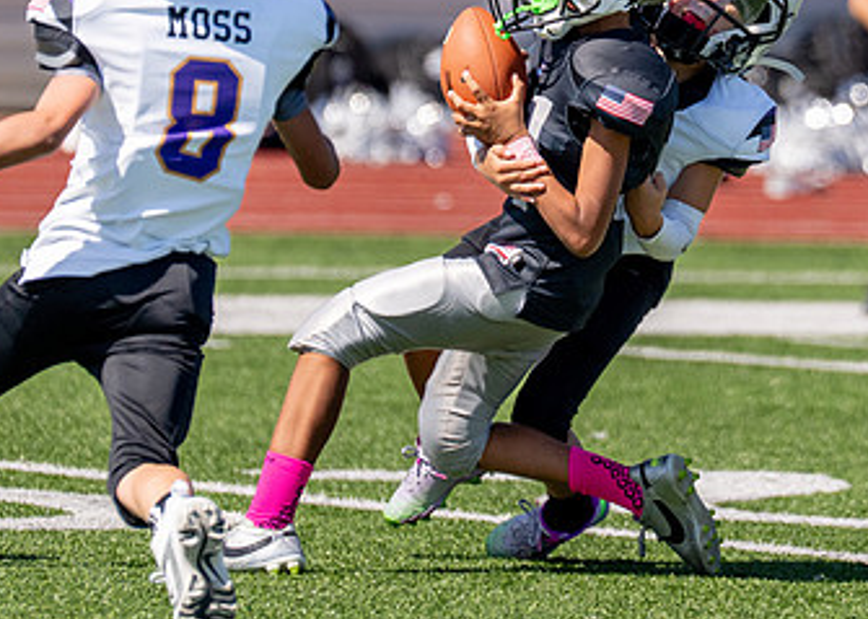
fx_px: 15919
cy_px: 67
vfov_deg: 2.2
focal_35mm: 646
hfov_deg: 3.1
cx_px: 572
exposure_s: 1/5000
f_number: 2.8
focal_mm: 200
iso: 200
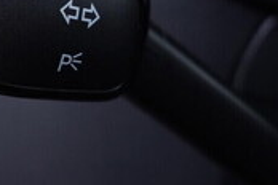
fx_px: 880
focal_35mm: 114
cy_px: -45
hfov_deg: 17.0
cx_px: -70
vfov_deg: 11.7
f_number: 2.8
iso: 250
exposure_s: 1/40
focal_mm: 24
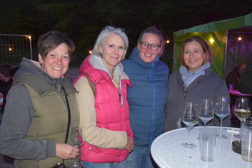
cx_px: 126
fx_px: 252
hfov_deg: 53.1
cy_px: 84
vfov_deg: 36.9
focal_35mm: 36
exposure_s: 1/60
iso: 3200
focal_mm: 24
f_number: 3.8
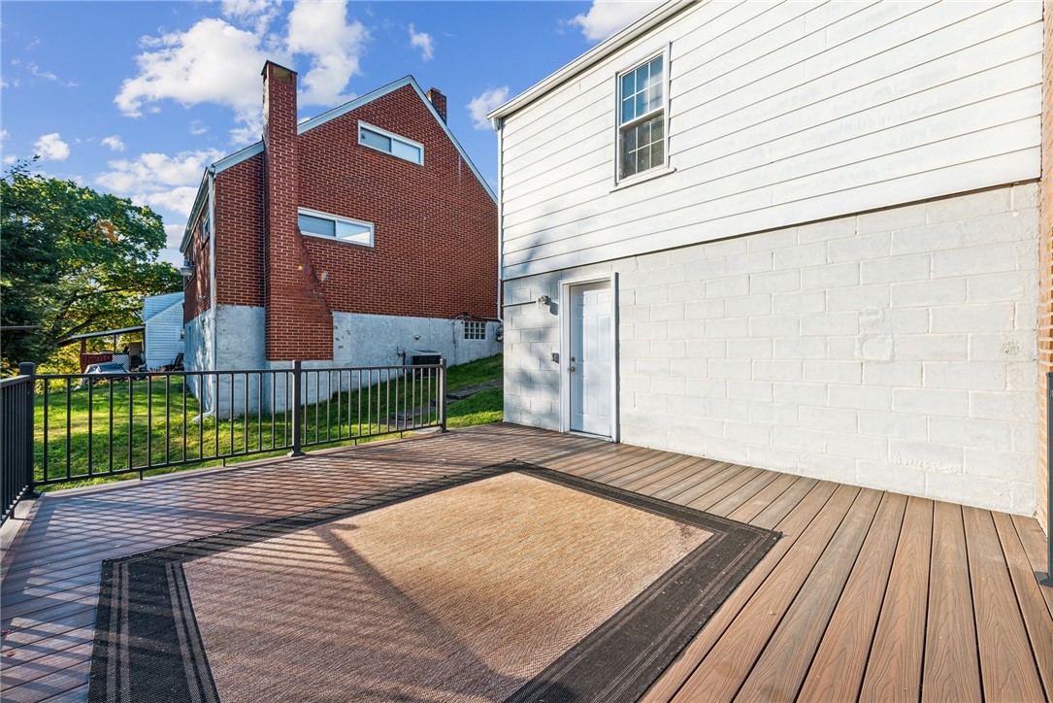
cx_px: 526
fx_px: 410
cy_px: 352
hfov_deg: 104.2
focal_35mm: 14
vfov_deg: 81.2
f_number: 11
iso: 50
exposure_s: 1/13
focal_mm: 14
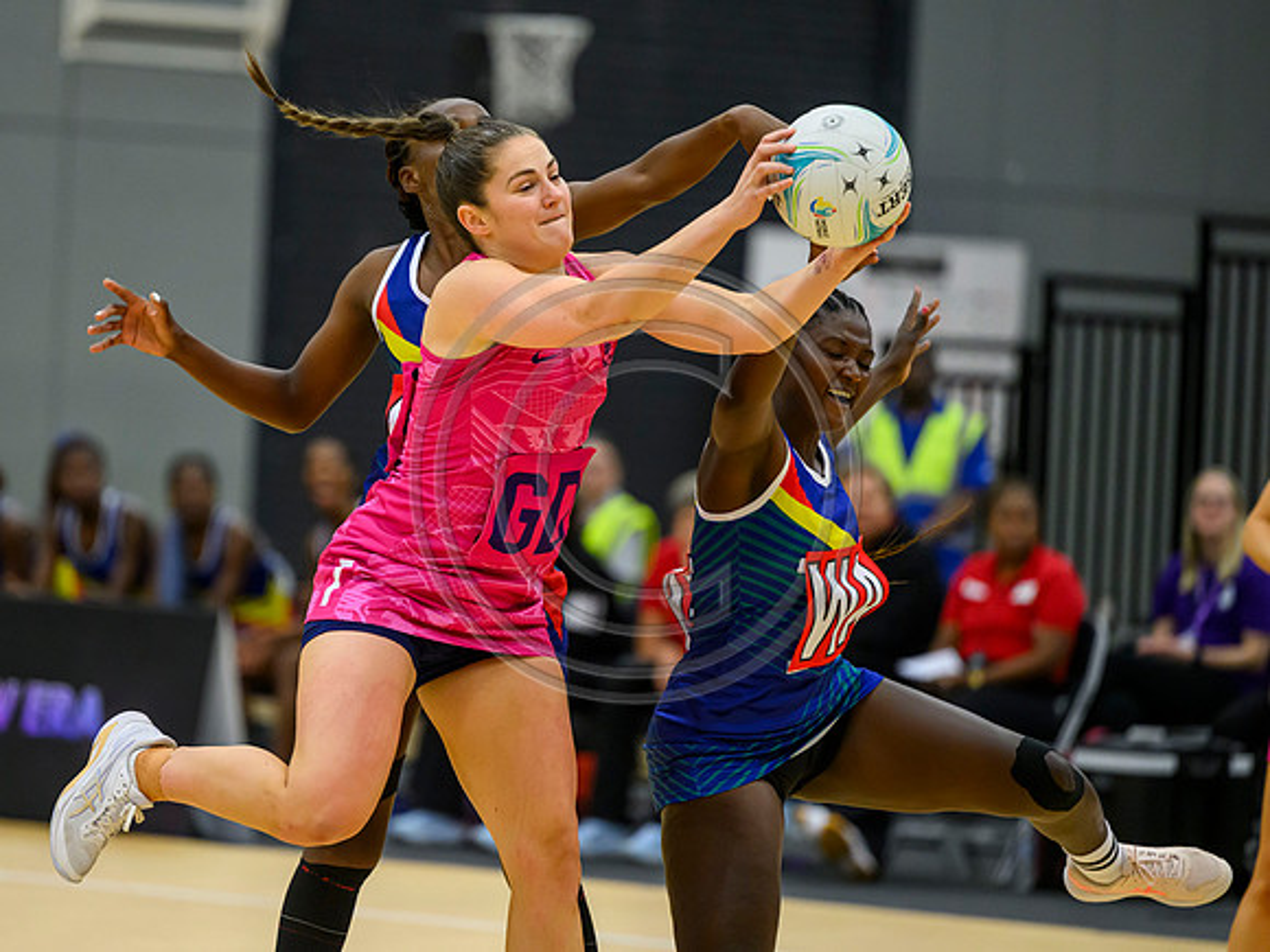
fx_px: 9812
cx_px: 502
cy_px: 364
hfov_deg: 7.4
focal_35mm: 267
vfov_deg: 5.6
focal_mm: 200
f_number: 2.8
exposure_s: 1/1000
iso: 4000
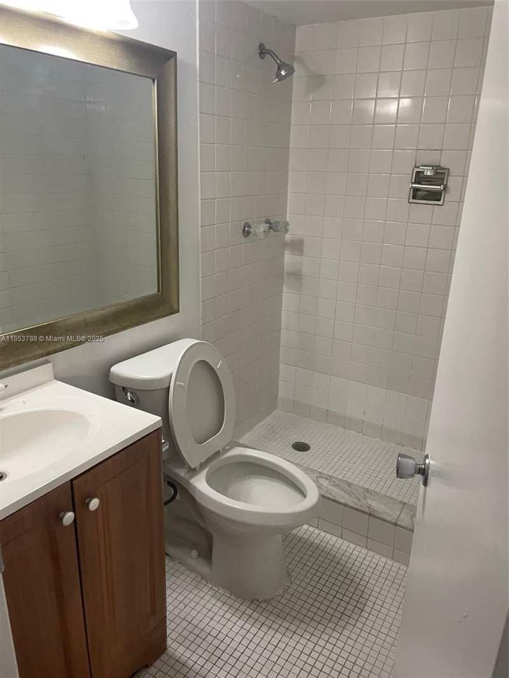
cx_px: 254
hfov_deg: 53.1
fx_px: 510
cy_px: 339
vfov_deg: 67.3
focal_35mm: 26
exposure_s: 1/60
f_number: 1.6
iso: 200
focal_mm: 4.2
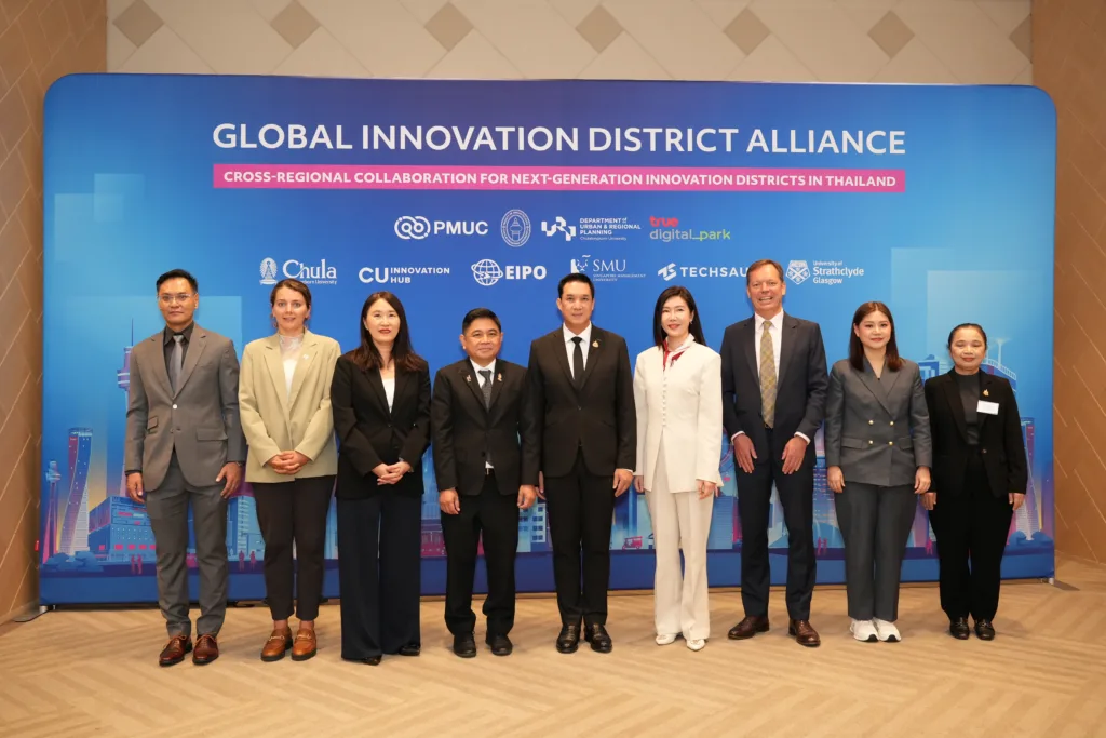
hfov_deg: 60.9
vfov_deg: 42.8
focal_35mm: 31
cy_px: 369
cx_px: 553
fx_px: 940
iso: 3200
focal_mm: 30.6
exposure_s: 1/125
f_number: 5
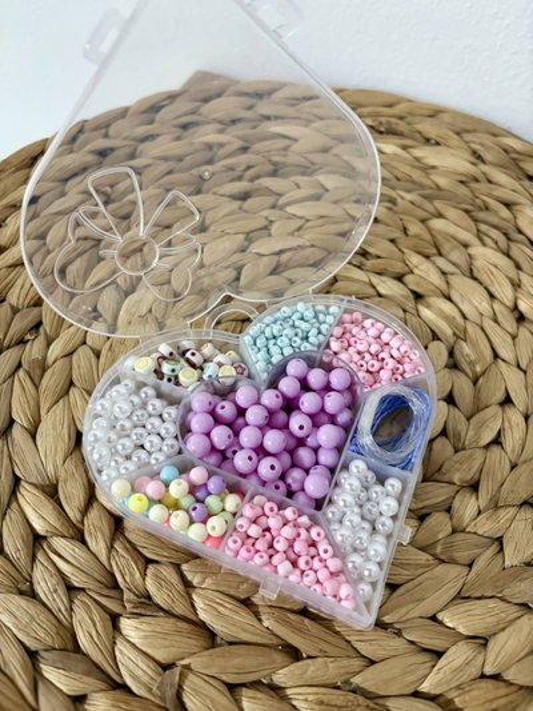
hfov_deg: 53.1
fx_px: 534
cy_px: 356
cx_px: 266
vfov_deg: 67.3
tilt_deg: -56.2
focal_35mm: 26
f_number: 1.6
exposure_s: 1/33
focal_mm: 5.96
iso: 500
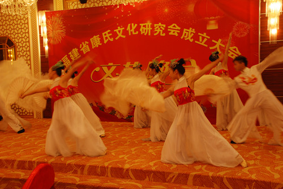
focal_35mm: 42
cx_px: 142
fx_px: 330
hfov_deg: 46.4
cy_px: 94
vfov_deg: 31.9
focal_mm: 28
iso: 400
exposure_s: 1/10
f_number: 7.1
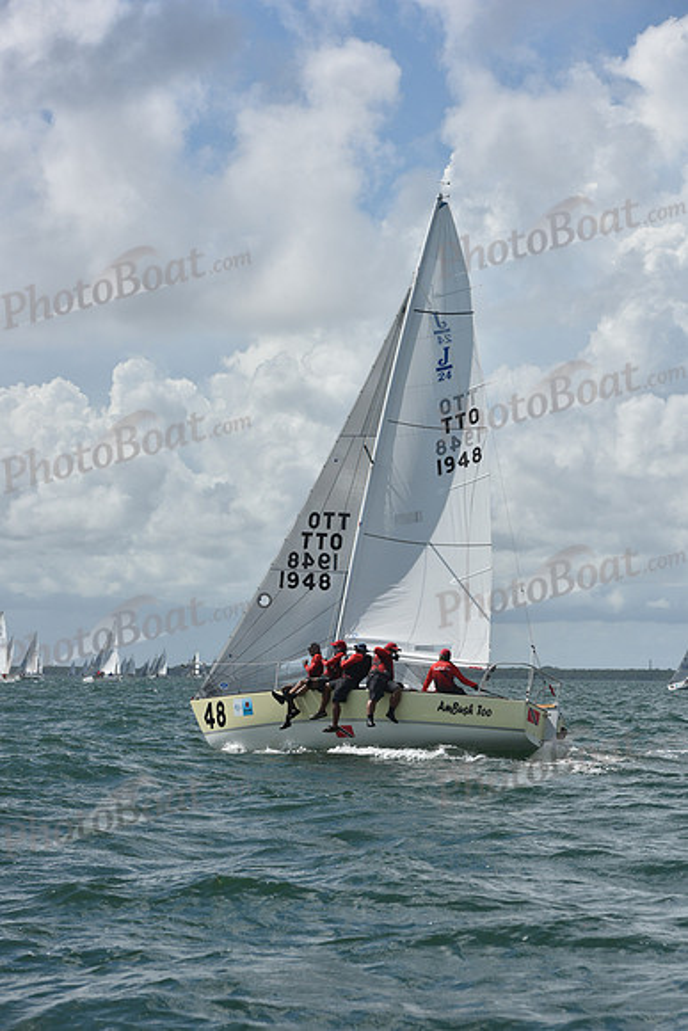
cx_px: 344
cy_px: 516
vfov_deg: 20.8
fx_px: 2807
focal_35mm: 98
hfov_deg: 14.0
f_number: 9
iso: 250
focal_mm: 98
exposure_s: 1/1600
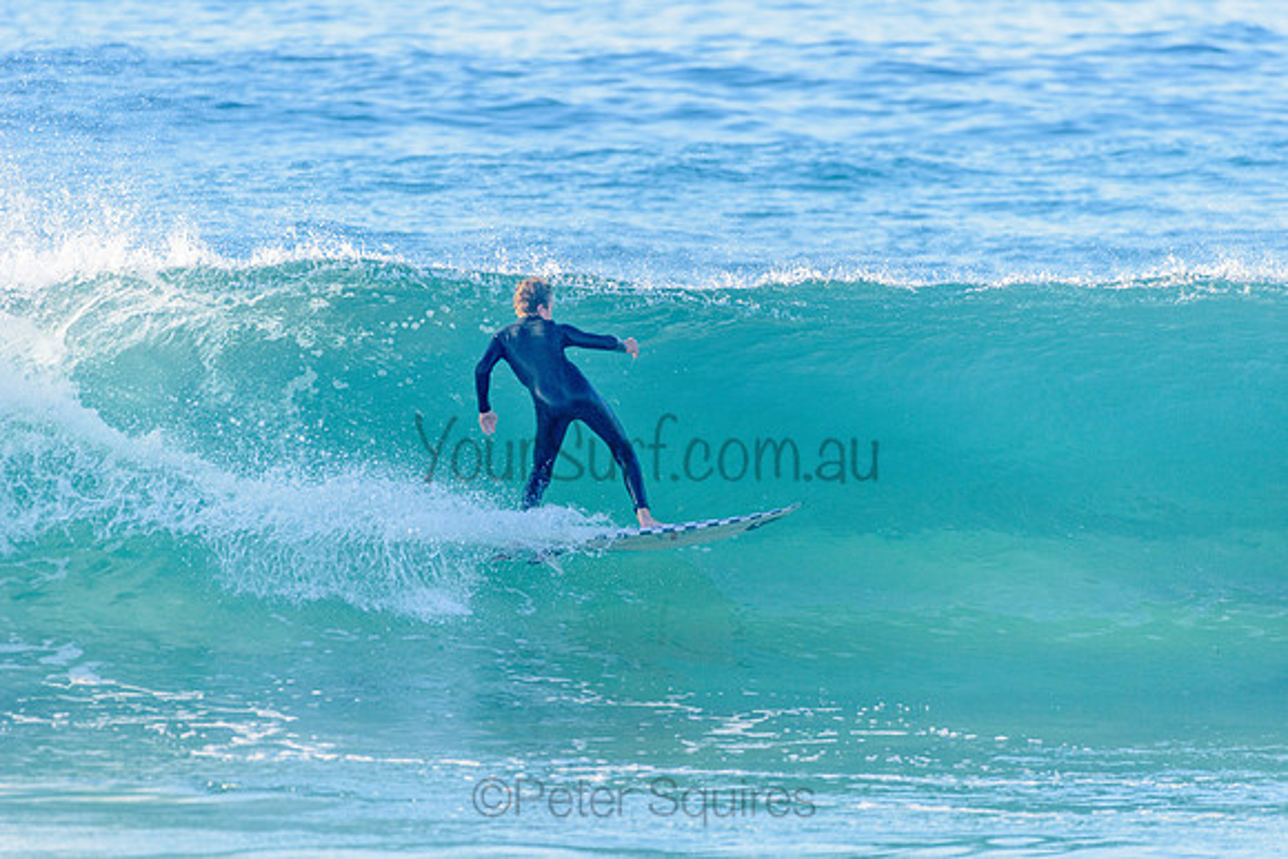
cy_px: 430
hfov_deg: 4.1
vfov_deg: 2.8
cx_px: 644
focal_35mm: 500
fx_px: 17892
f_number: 5.6
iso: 800
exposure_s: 1/2000
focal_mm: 500
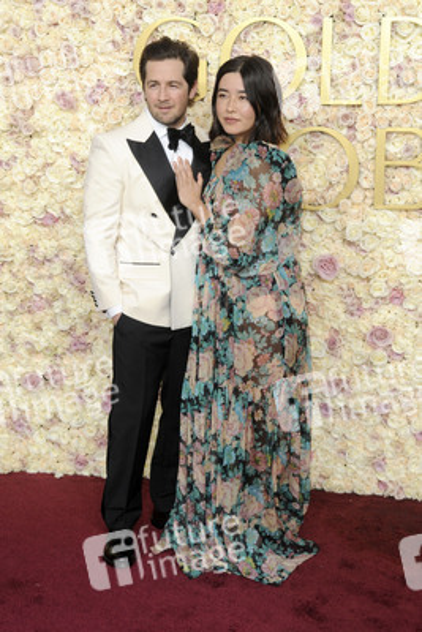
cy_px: 316
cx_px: 211
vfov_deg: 33.4
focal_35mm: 60
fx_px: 1054
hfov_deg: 22.6
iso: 1000
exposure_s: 1/250
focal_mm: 60
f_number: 14
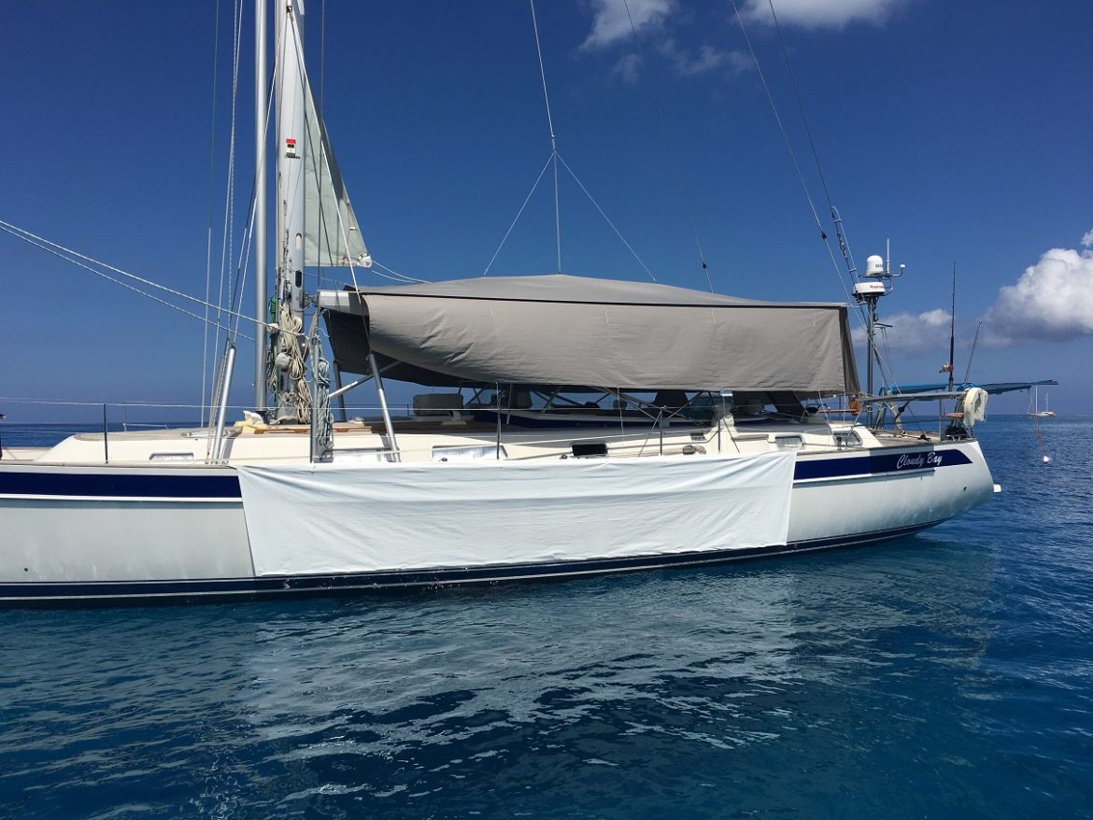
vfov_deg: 48.2
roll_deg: +0.7
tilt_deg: +3.0
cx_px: 546
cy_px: 410
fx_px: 916
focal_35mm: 29
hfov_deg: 61.6
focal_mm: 4.15
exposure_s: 1/4808
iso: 25
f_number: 2.2
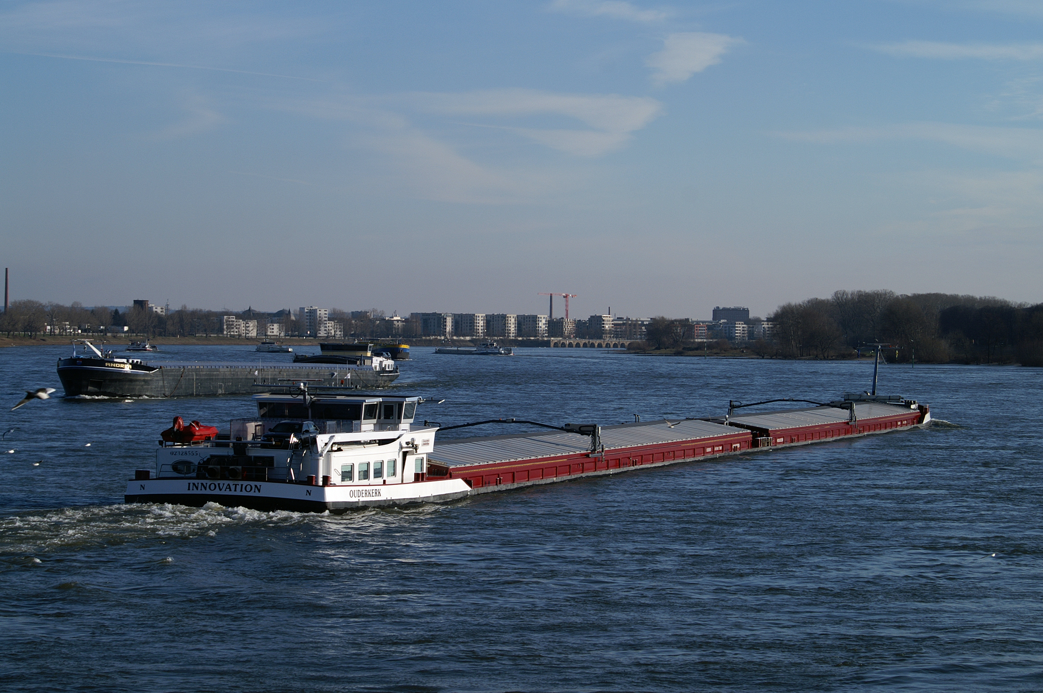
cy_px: 346
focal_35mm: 105
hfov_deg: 19.5
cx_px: 522
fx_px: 3039
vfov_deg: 13.0
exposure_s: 1/300
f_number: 10
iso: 100
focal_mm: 70
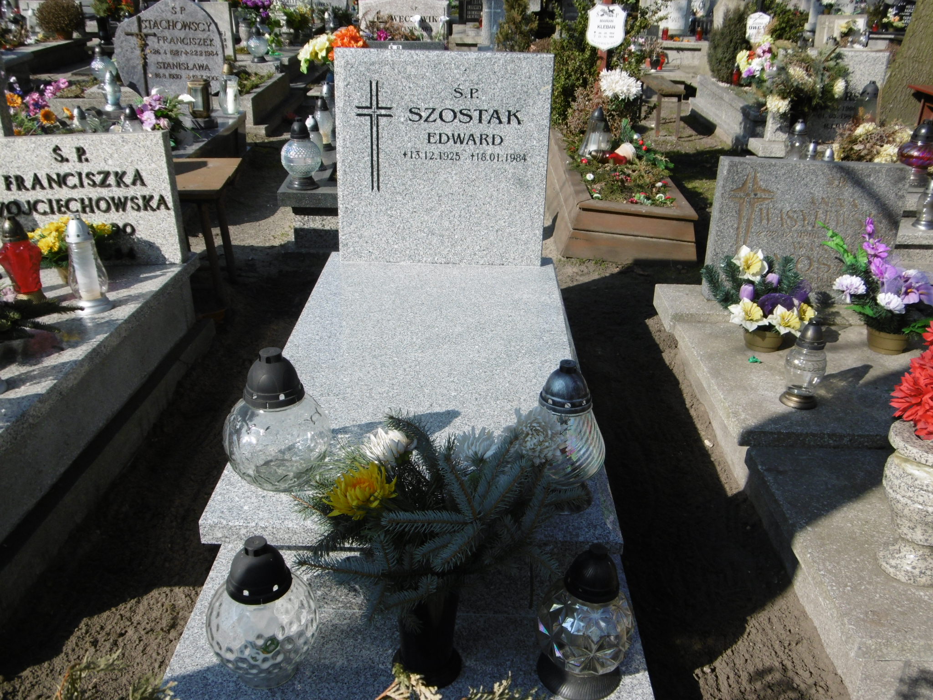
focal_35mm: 32
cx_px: 466
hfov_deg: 56.8
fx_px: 862
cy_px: 350
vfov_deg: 44.2
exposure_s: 1/1000
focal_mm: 5.8
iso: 100
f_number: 3.5
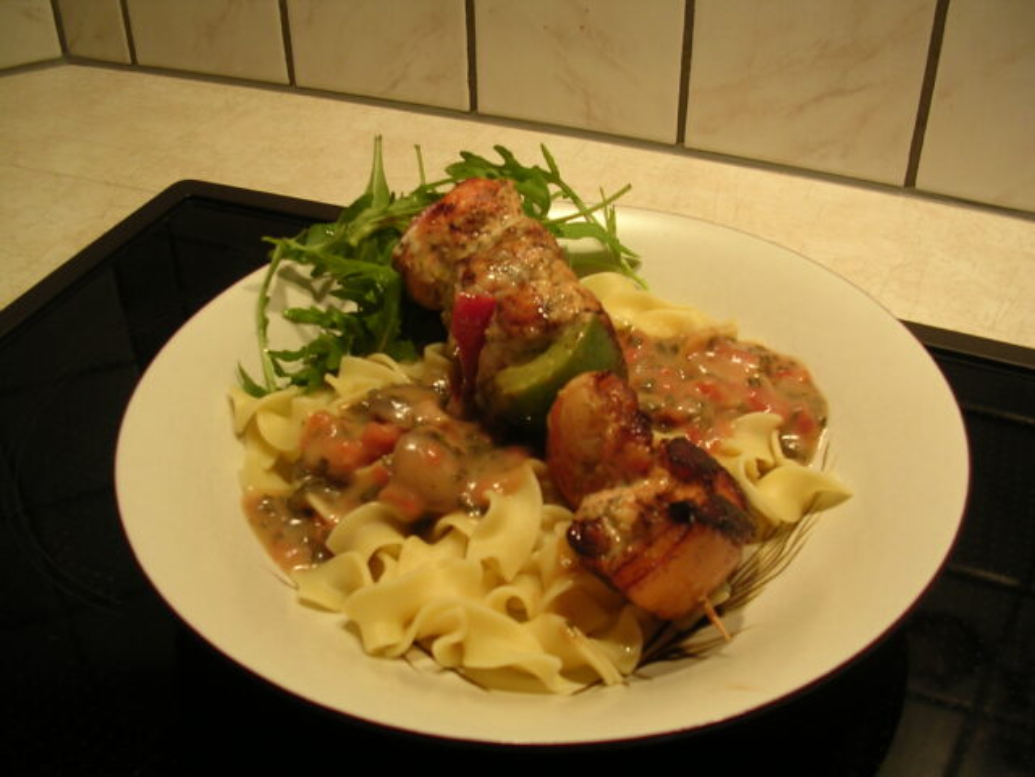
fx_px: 1136
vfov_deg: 37.7
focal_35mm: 38
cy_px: 388
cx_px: 518
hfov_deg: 49.0
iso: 100
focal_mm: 5.8
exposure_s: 1/17.9
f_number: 2.8
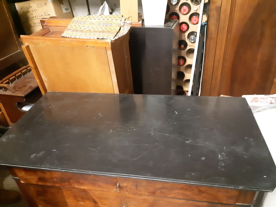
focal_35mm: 26
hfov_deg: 67.3
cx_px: 138
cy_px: 104
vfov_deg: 53.1
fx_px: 207
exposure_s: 1/10
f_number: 1.7
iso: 800
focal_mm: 3.93
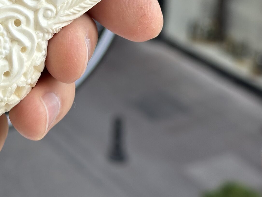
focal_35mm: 113
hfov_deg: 17.4
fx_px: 856
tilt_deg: -16.2
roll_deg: -2.3
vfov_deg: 12.9
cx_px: 101
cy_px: -25
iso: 64
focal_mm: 6.86
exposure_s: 1/312
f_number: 1.78
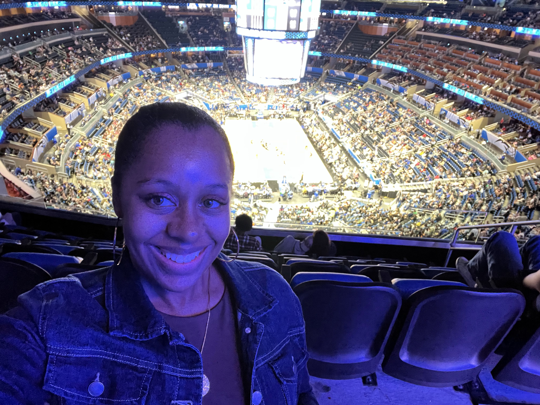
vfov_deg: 58.9
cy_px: 202
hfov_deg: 73.9
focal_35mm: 23
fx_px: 359
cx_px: 270
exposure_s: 1/17
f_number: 2.2
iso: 800
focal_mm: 2.71
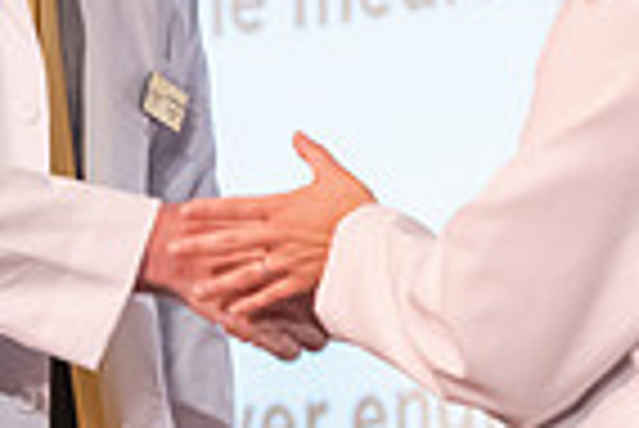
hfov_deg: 4.2
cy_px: -43
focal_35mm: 489
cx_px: 333
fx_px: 8688
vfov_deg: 2.8
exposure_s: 1/200
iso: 4000
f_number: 3.2
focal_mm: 120
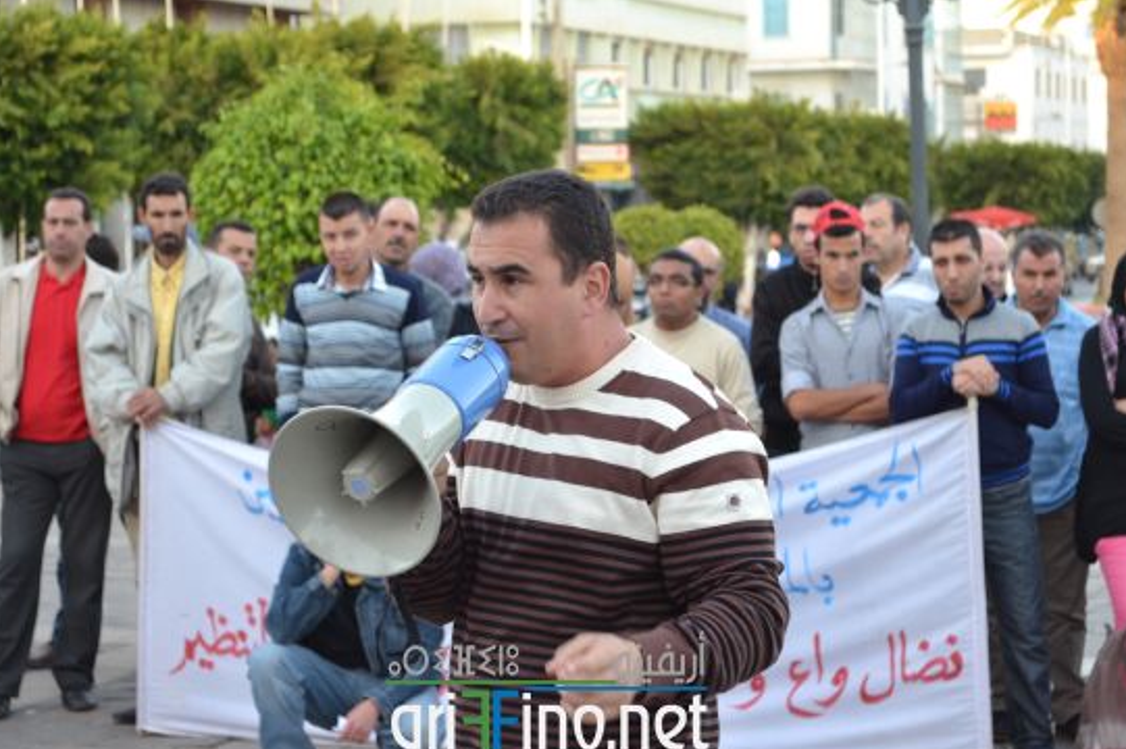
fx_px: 3050
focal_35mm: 98
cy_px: 408
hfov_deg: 20.9
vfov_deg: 14.0
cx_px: 552
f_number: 5.6
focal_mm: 55
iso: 400
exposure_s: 1/80
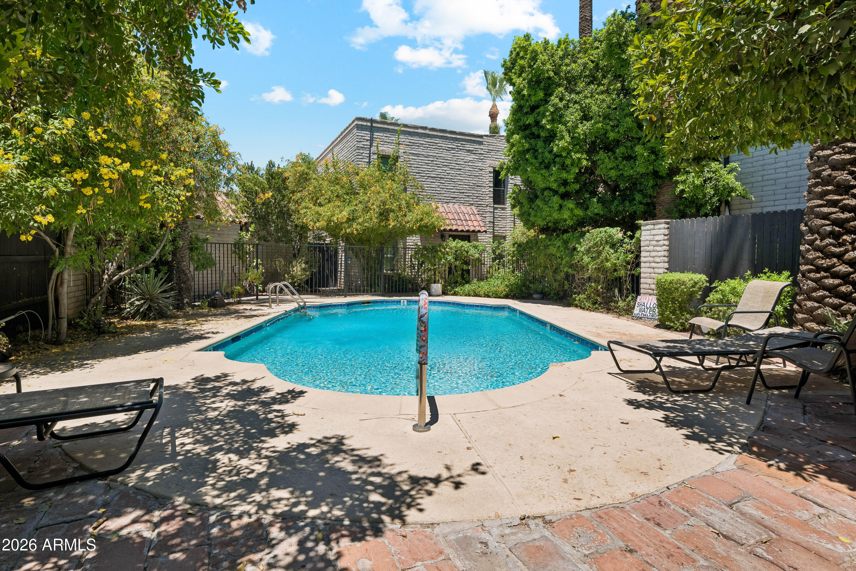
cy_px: 286
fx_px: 428
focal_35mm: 18
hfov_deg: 90.0
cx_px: 428
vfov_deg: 67.4
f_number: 8
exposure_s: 1/1250
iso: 400
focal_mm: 18
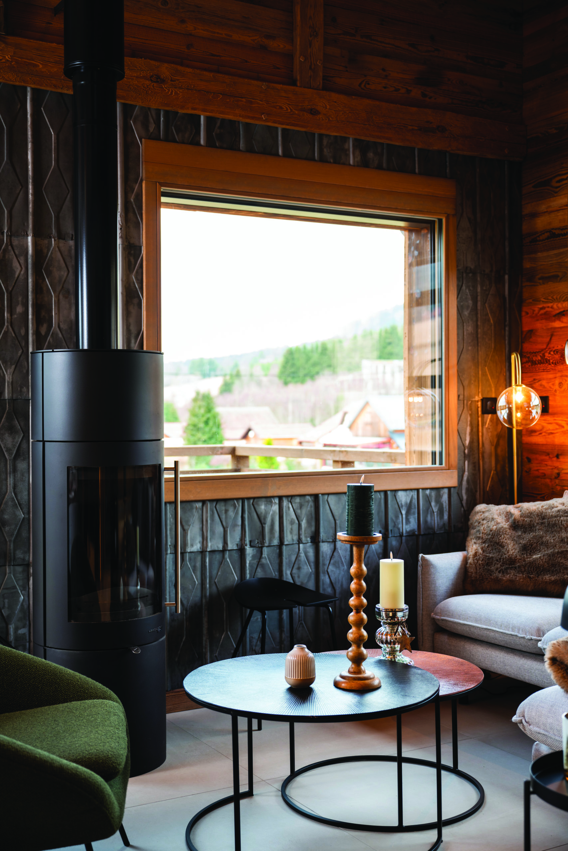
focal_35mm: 43
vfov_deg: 45.4
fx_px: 1017
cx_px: 284
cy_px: 426
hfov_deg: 31.2
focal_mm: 43
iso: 160
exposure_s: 1/20
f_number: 3.2
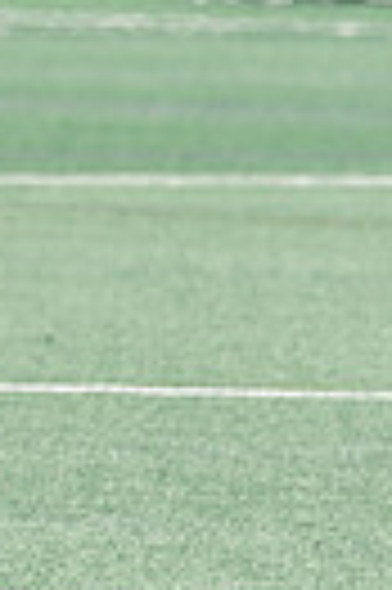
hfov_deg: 1.2
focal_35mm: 1121
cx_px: -770
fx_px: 18357
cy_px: -152
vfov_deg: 1.8
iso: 400
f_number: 5
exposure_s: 1/1600
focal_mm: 200
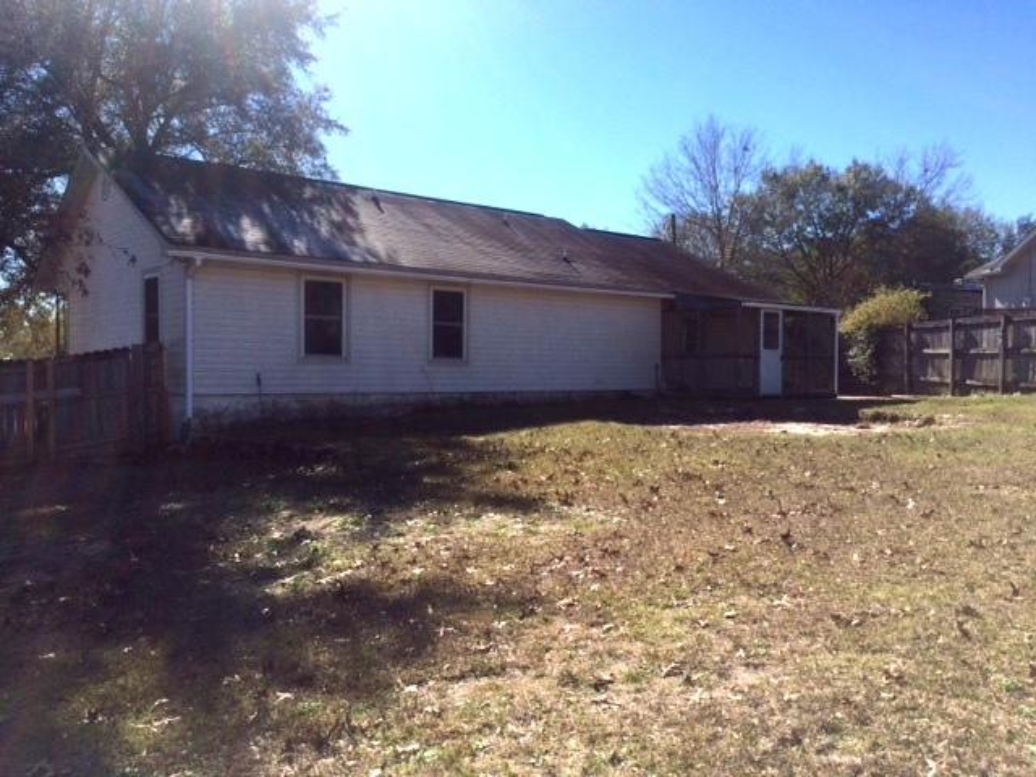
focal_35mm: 29
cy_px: 388
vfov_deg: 48.2
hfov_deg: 61.7
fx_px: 868
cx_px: 518
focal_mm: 4.15
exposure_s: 1/2415
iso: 32
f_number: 2.2
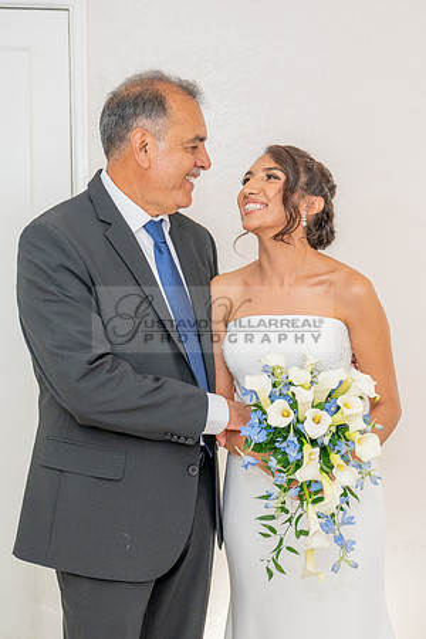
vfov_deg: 35.1
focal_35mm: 57
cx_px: 298
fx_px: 1012
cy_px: 320
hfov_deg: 23.6
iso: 800
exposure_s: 1/160
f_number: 4
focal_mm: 38
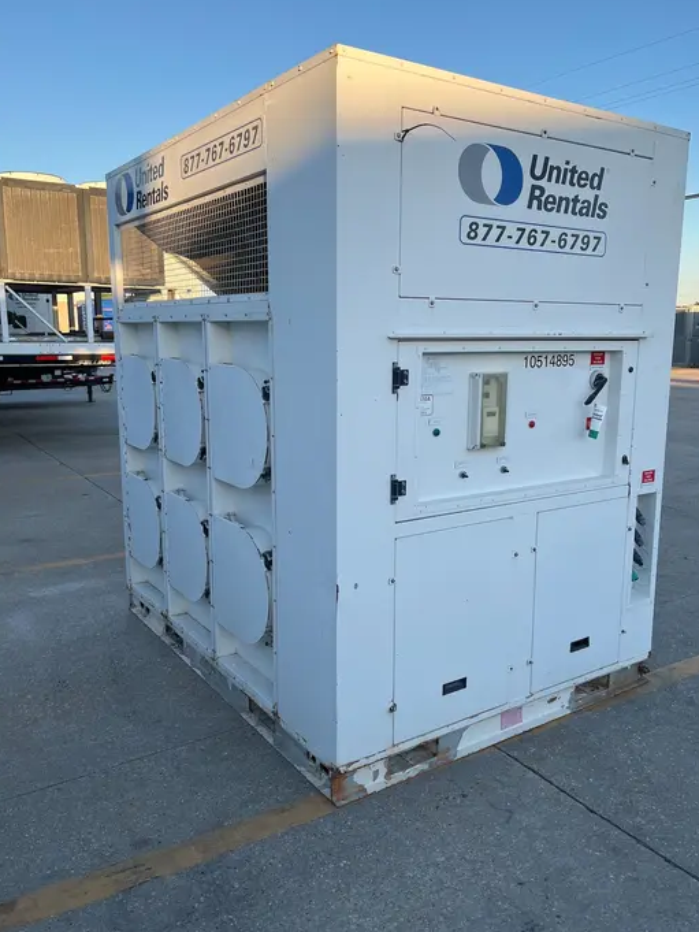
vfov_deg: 63.4
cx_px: 362
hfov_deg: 49.7
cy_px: 459
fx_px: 754
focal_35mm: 28
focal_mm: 5.1
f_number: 1.6
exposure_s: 1/1028
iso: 50
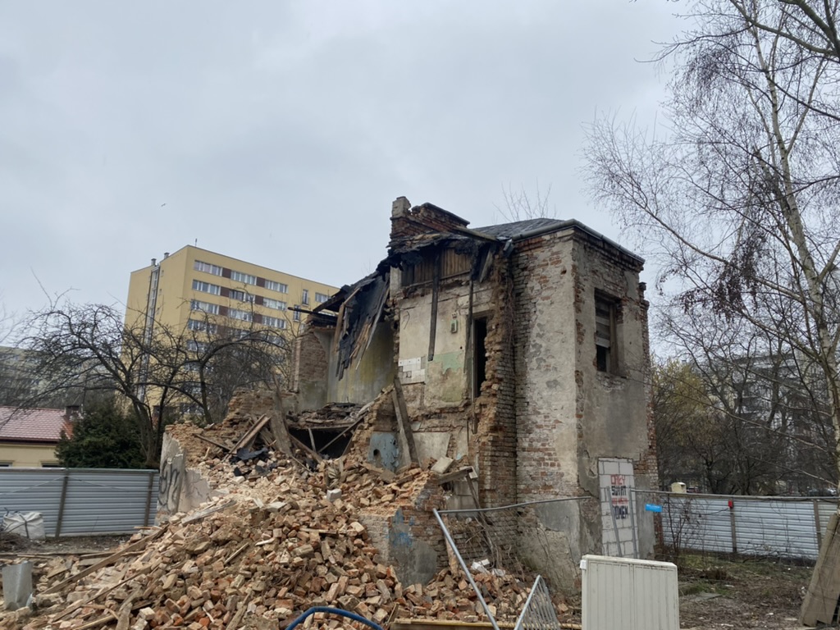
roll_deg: -1.6
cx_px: 420
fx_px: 631
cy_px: 315
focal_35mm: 26
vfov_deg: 53.1
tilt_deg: +13.8
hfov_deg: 67.3
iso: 32
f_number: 1.8
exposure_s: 1/654
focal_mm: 4.25
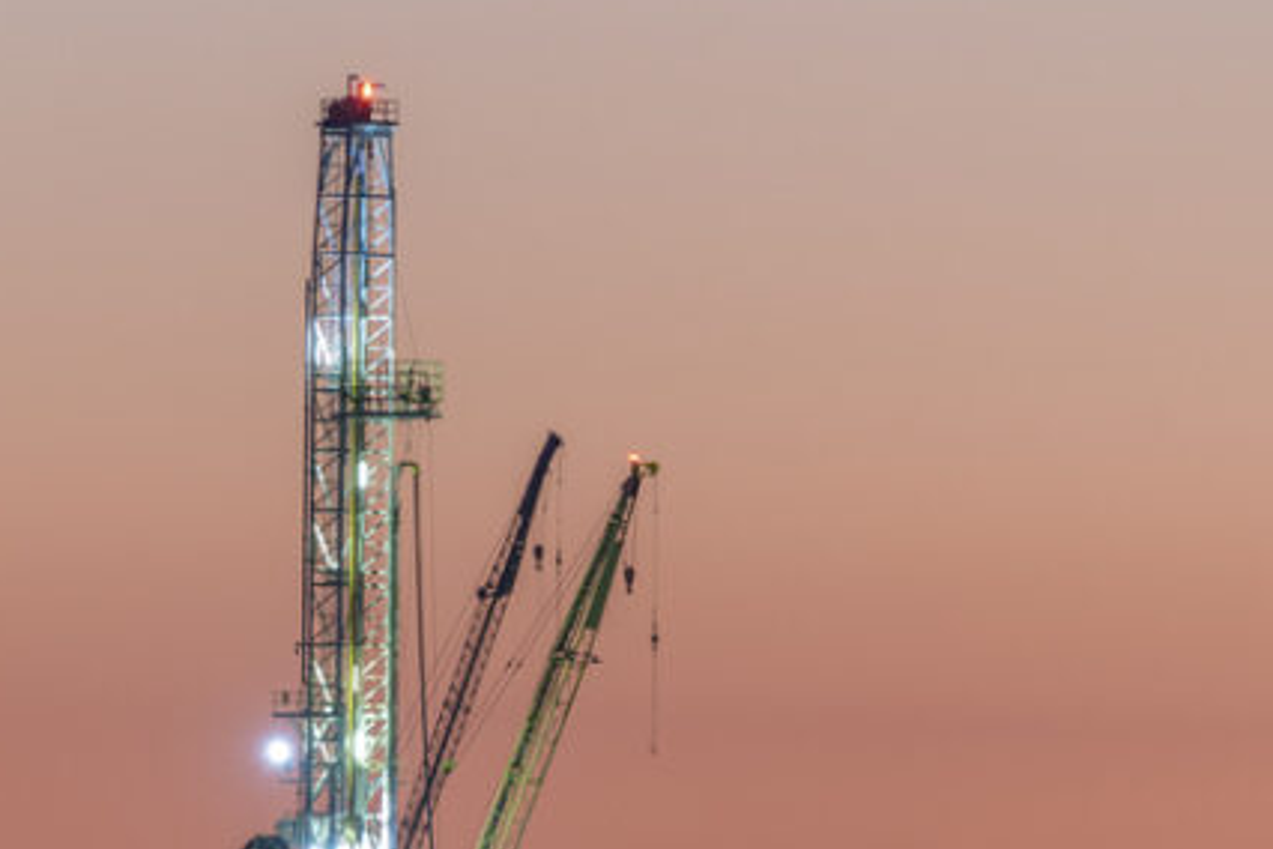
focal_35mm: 1351
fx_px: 47769
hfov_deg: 1.5
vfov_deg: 1.0
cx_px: 436
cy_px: 658
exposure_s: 5
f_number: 7.1
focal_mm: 480
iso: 100
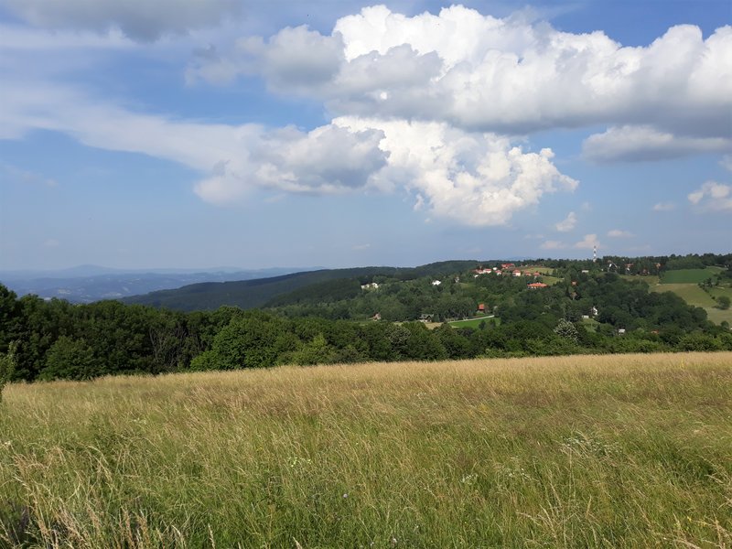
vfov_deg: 51.4
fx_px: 571
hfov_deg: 65.3
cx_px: 366
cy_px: 274
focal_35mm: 27
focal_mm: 3.71
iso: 40
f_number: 1.7
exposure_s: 1/2347
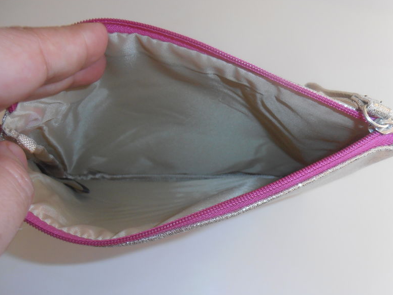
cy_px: 167
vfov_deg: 45.4
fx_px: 352
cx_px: 155
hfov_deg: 57.8
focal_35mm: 31
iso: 125
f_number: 3
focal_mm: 4.2
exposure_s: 1/30
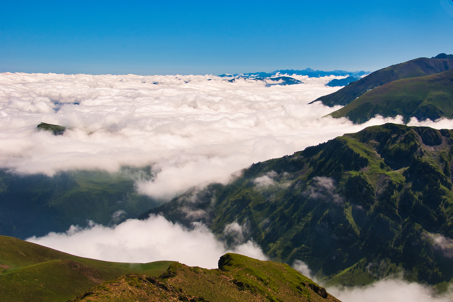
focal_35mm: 52
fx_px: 660
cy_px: 151
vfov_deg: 25.7
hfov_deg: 37.9
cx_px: 226
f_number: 11
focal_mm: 35
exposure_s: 1/200
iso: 200
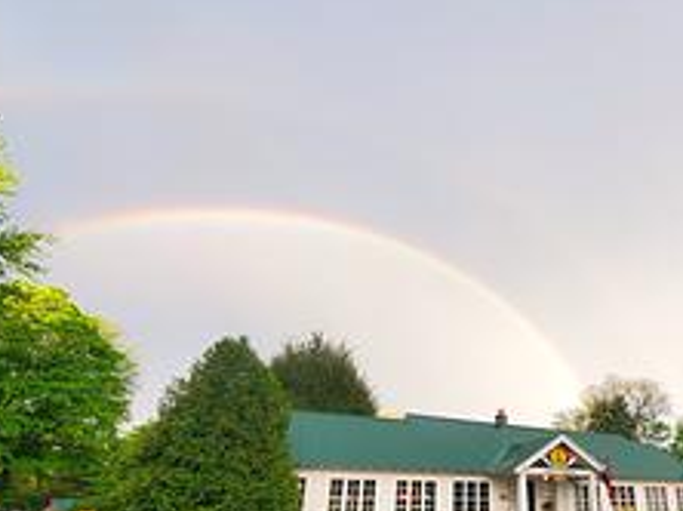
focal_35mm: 20
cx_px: 478
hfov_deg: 77.9
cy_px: 382
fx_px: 394
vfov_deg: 62.2
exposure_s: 1/120
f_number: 2.2
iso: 100
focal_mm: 1.8
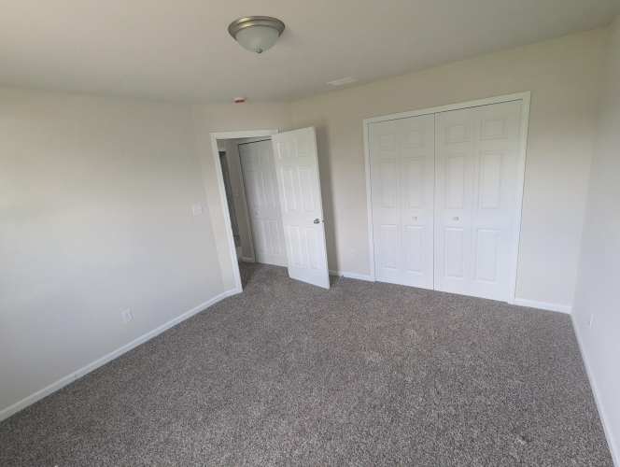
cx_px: 310
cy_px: 234
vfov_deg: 78.2
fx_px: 287
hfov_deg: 94.4
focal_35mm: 16
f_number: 2.2
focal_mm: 2.35
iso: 234
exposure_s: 1/86.1
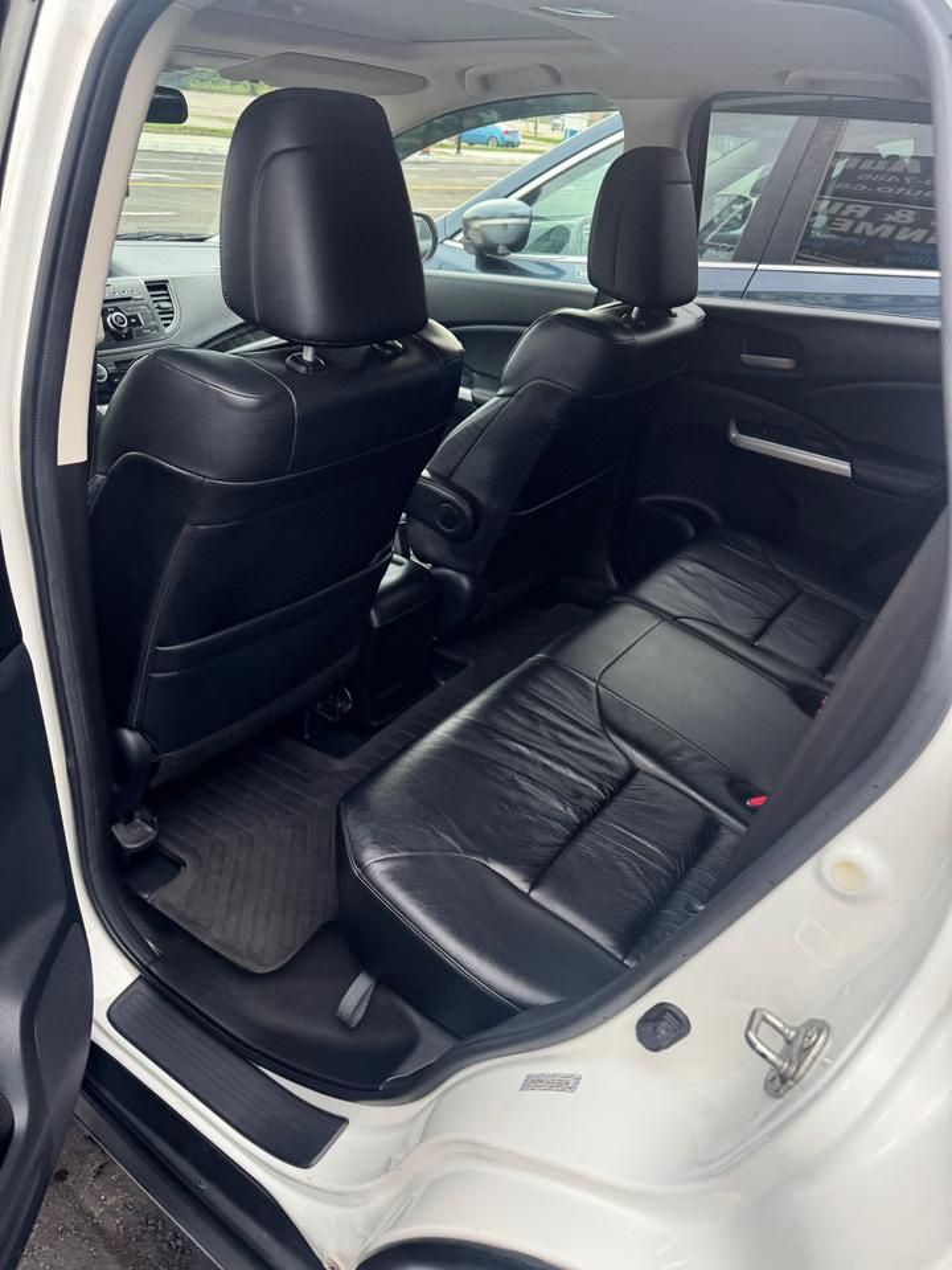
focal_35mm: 24
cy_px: 635
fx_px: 880
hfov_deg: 56.8
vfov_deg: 71.6
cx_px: 476
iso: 100
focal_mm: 6.76
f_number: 1.78
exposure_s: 1/122
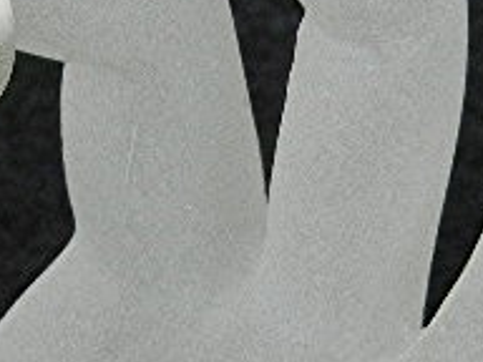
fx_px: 2093
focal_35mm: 150
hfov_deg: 13.1
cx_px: 138
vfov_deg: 9.9
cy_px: 83
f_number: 7.6
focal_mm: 8.1
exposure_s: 1/30
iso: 753
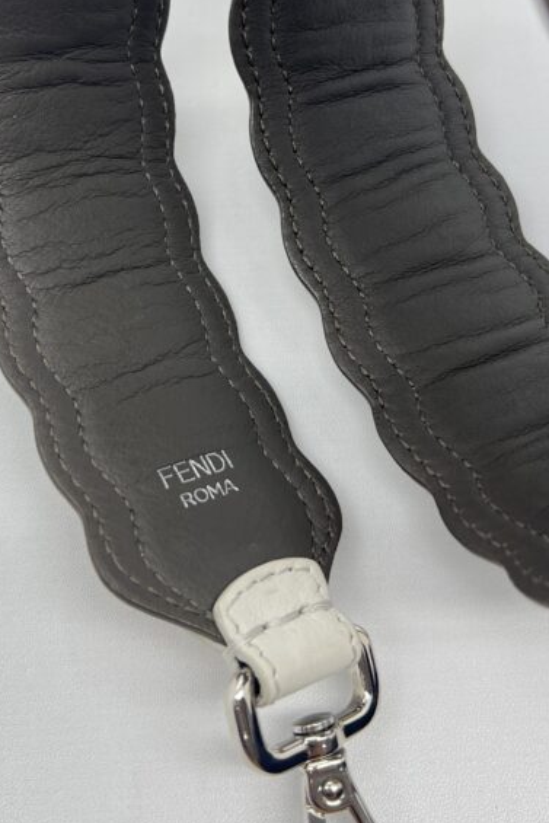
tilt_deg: -65.2
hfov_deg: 27.5
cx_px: 223
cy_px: 296
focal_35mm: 49
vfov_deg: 40.0
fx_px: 1120
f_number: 1.5
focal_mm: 5.7
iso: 50
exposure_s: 1/100
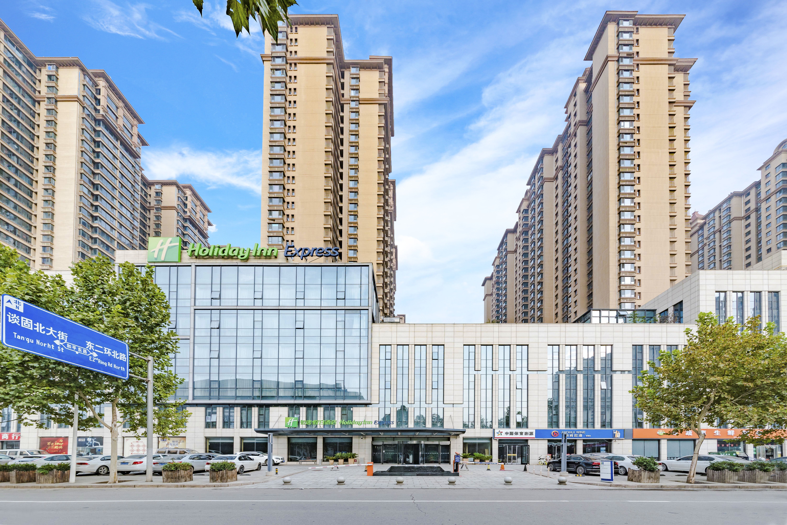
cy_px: 262
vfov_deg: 90.1
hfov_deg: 112.6
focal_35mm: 12
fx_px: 262
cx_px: 394
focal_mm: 12
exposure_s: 1/500
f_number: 10
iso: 160
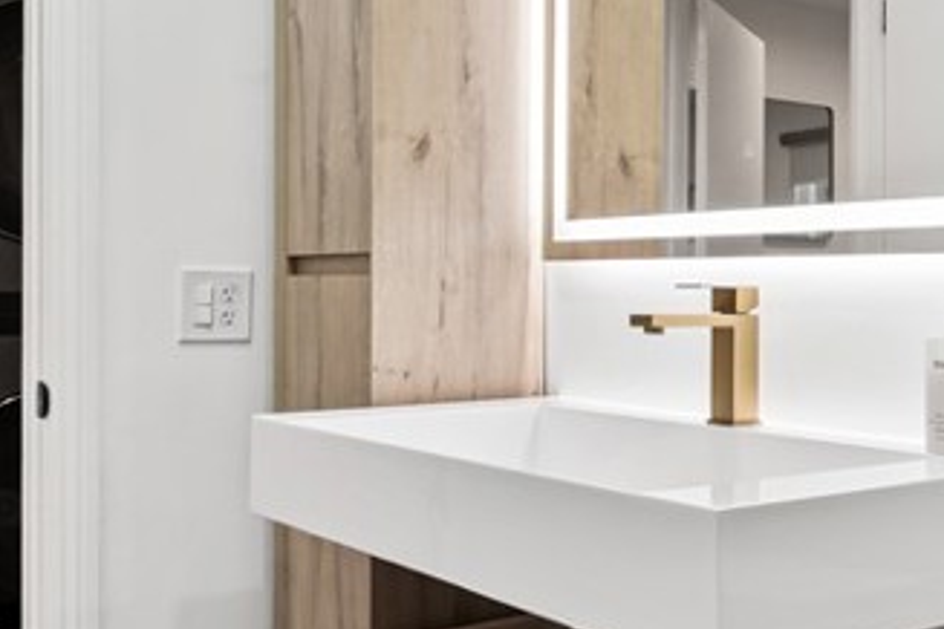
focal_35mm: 47
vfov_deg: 28.6
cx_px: 621
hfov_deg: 41.4
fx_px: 1232
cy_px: 283
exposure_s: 1/15
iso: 320
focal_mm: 10
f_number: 7.1
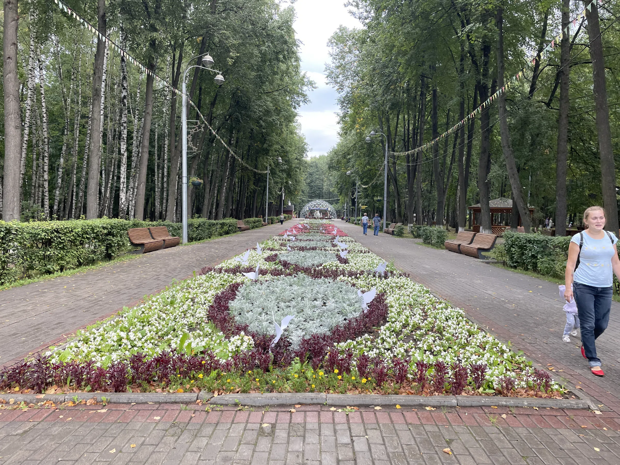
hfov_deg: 67.3
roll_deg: +1.5
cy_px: 232
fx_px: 466
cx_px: 310
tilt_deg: -2.6
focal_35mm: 26
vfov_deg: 53.1
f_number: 1.6
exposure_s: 1/154
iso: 32
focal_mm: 4.2
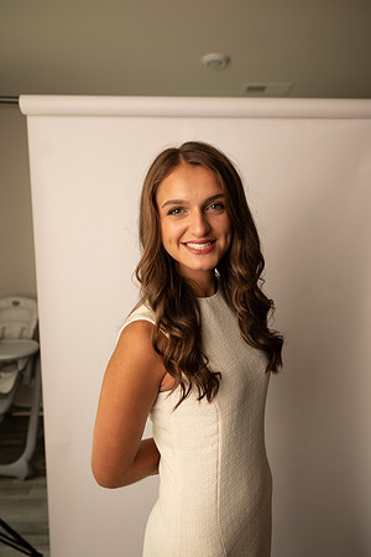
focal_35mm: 24
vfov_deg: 73.7
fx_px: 371
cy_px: 278
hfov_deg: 53.1
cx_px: 186
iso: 100
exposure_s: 1/160
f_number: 3.2
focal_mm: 24
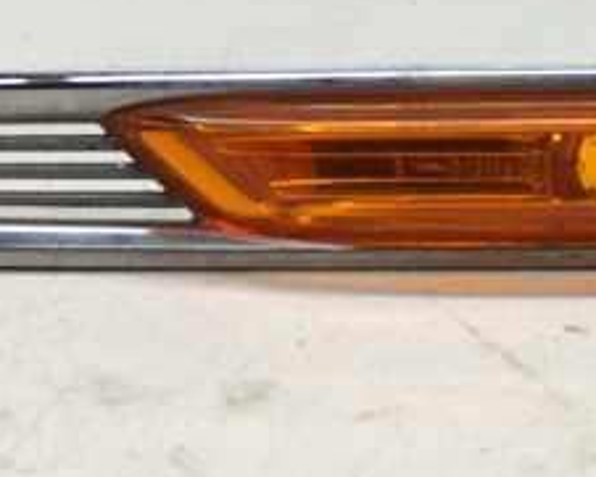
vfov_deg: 22.0
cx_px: 353
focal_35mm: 69
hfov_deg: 27.5
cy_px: 132
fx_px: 1218
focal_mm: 5.43
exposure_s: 1/100
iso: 150
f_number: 1.89
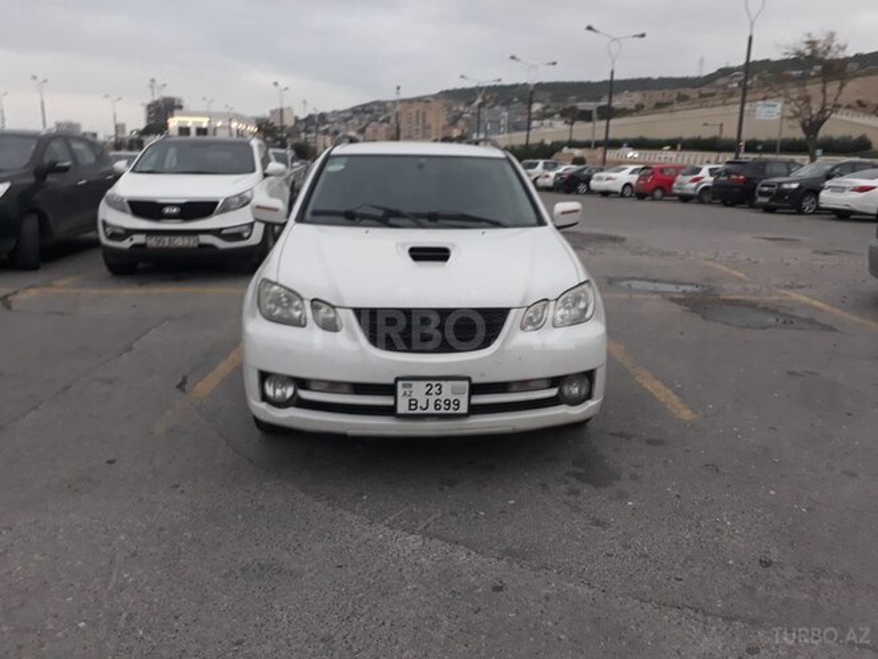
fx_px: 685
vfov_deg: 51.4
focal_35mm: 27
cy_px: 330
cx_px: 439
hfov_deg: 65.3
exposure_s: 1/33
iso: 125
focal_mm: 3.6
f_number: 1.9
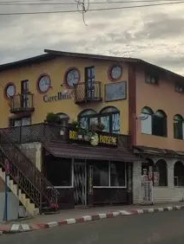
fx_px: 241
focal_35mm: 34
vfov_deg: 53.8
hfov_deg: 41.8
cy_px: 135
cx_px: 101
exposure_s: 1/777
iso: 50
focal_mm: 5.89
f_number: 1.89
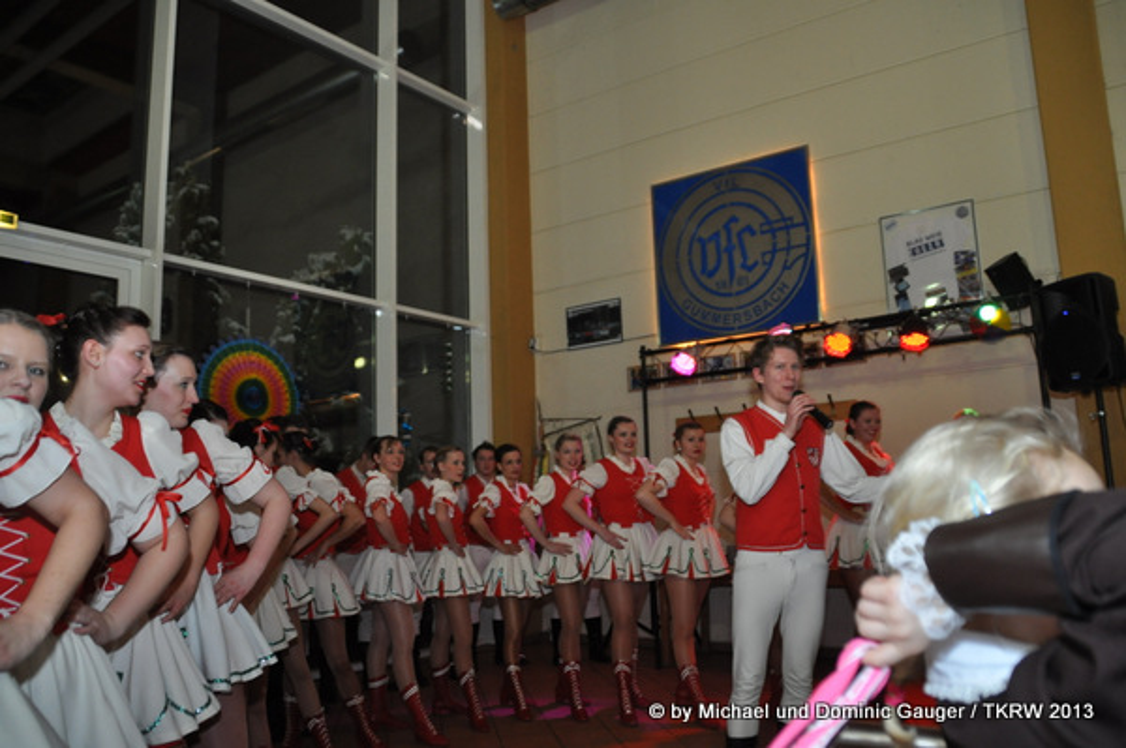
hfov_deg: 67.4
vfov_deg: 47.9
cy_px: 374
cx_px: 563
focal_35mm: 27
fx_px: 844
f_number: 4
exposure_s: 1/60
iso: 800
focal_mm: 18
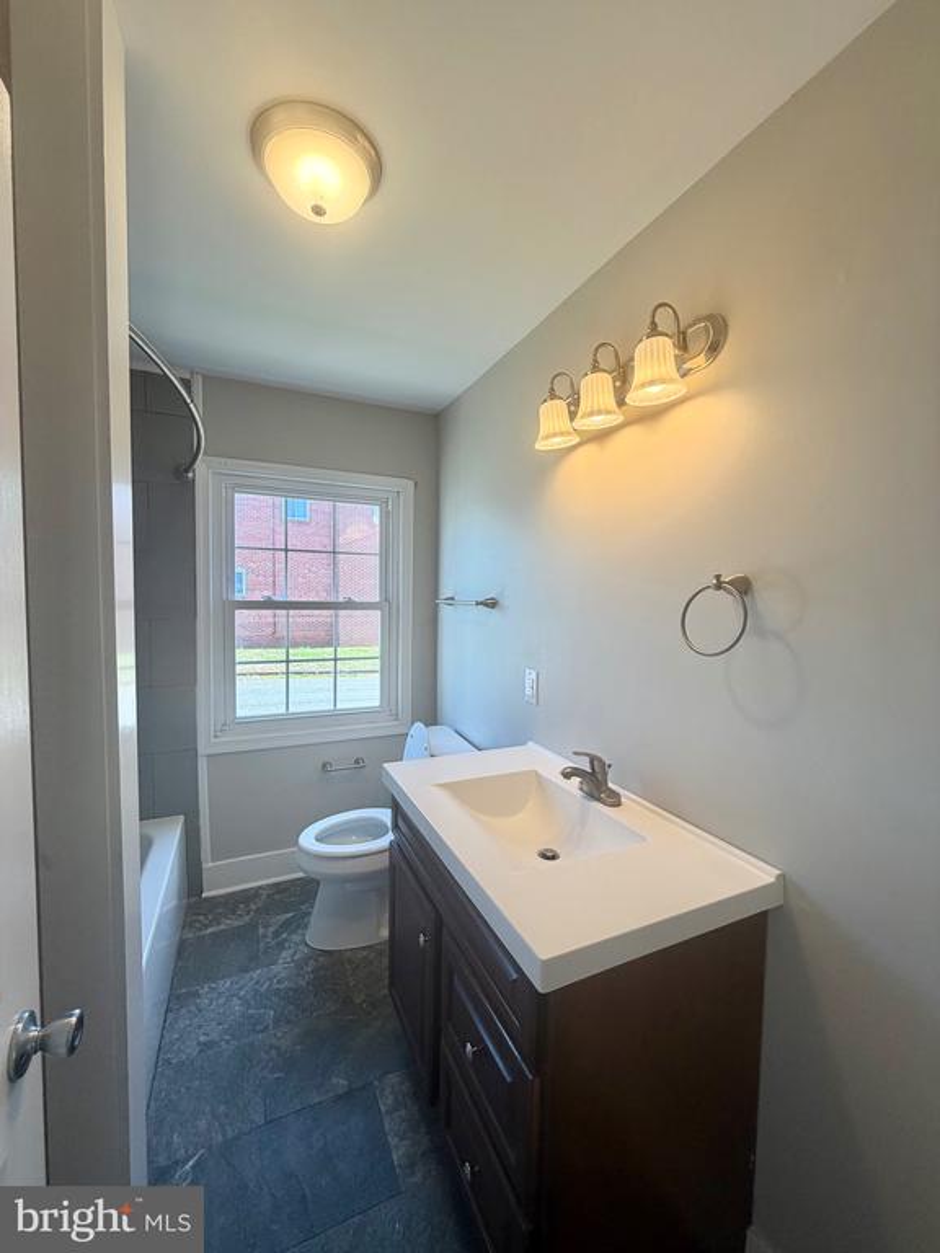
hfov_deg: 85.7
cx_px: 470
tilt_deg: -4.2
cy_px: 626
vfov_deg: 102.1
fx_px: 507
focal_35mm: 14
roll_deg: -0.6
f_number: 2.2
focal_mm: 2.22
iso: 64
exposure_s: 1/120
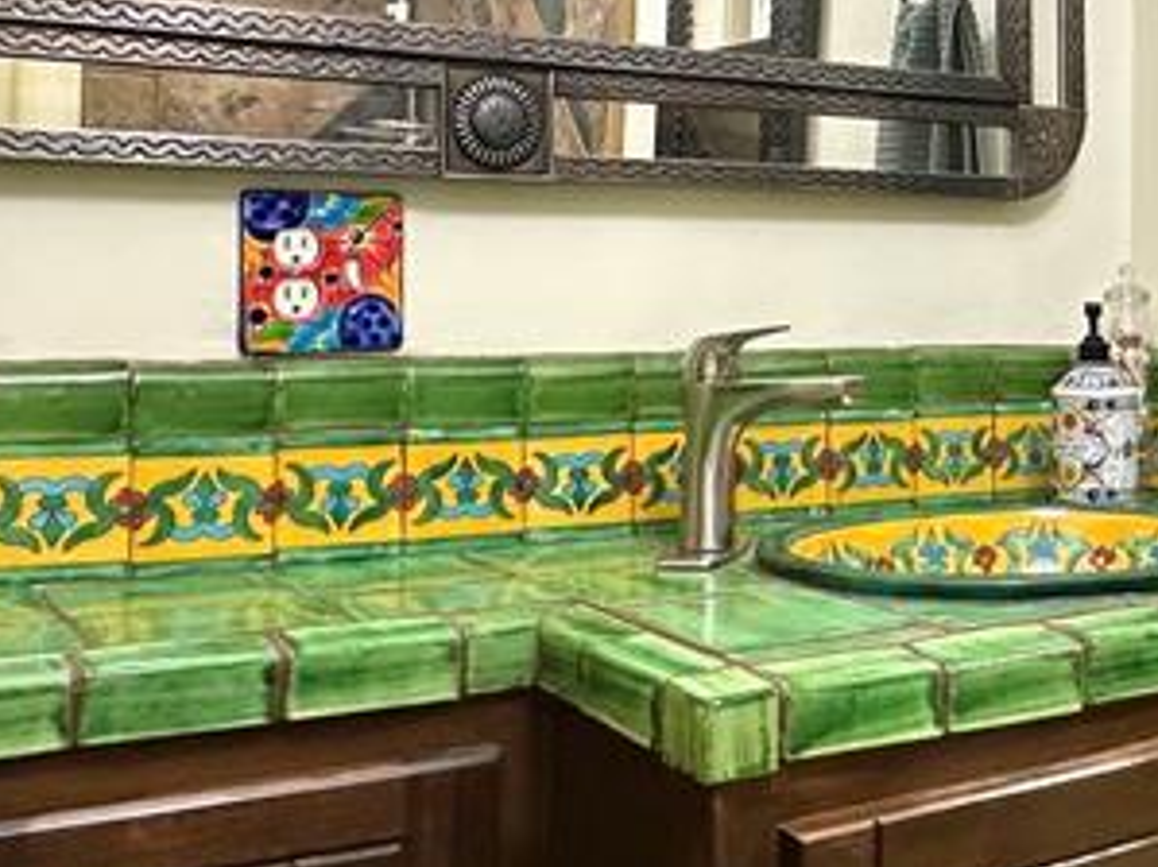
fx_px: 1605
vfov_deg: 29.8
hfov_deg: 38.5
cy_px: 236
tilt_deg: +2.7
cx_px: 883
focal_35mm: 48
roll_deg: -0.4
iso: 250
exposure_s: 1/60
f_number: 2.2
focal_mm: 2.22
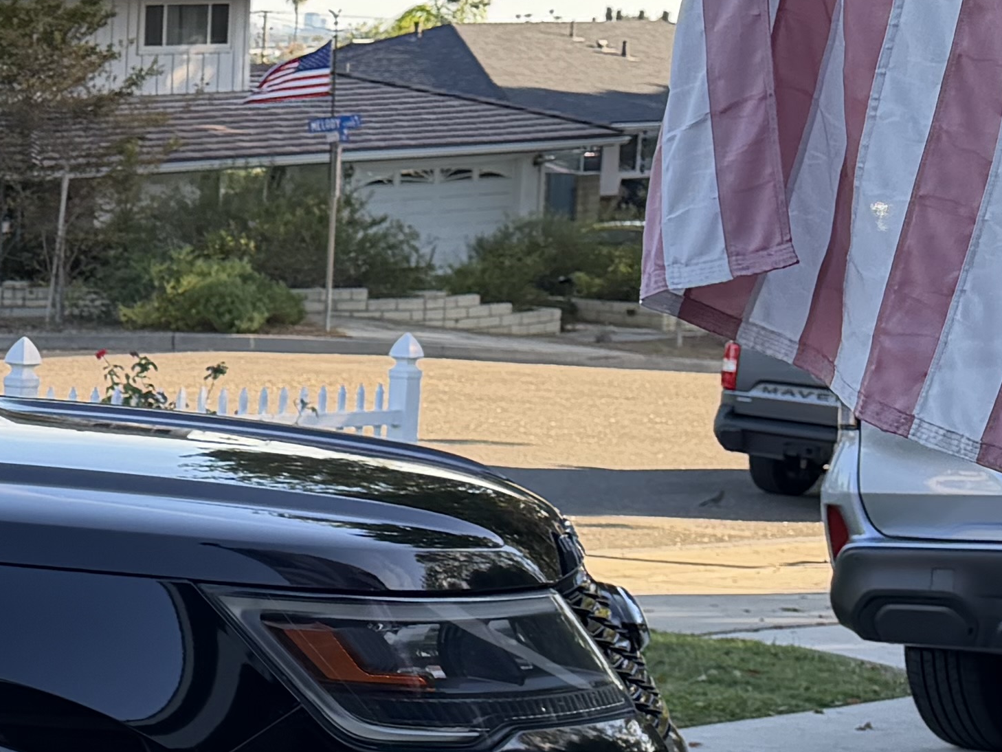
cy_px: 529
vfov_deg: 15.7
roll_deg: +1.6
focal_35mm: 94
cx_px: -736
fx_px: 2721
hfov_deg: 17.4
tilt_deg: -10.8
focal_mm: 6.76
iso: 100
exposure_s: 1/765
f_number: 1.78
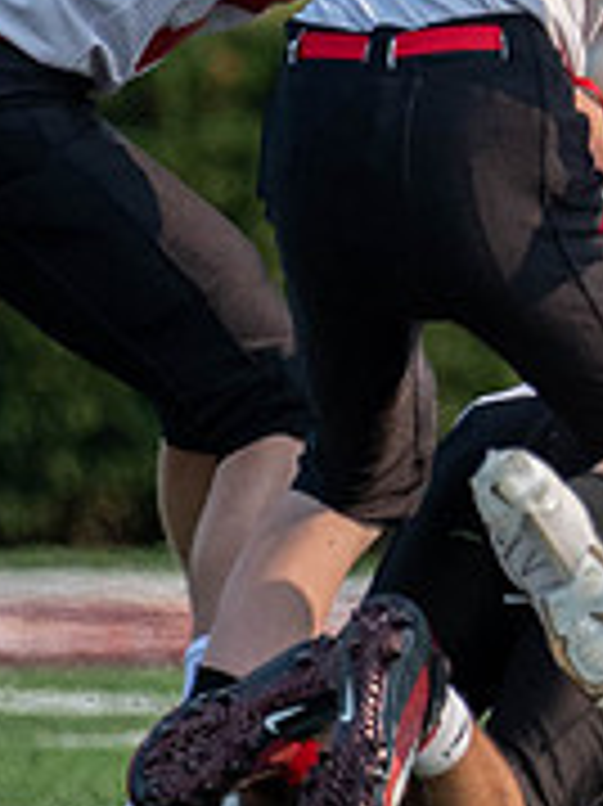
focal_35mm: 3863
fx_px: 89830
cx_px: 1332
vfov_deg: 0.5
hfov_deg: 0.4
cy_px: 185
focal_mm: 500
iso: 400
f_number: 4
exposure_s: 1/2500
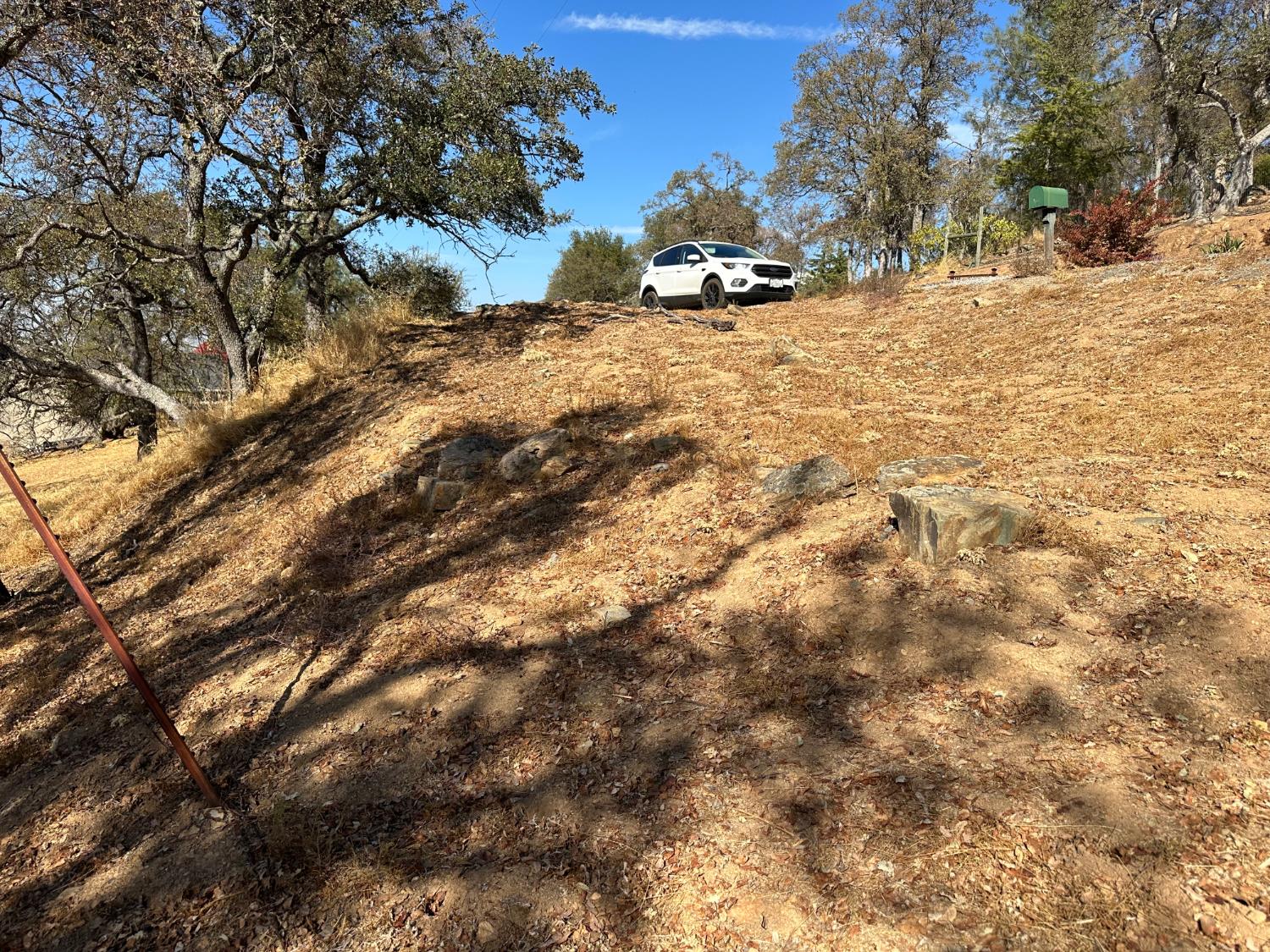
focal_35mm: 24
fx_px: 881
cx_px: 635
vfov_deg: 56.8
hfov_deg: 71.6
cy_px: 476
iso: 80
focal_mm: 6.86
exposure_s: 1/3861
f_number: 1.78
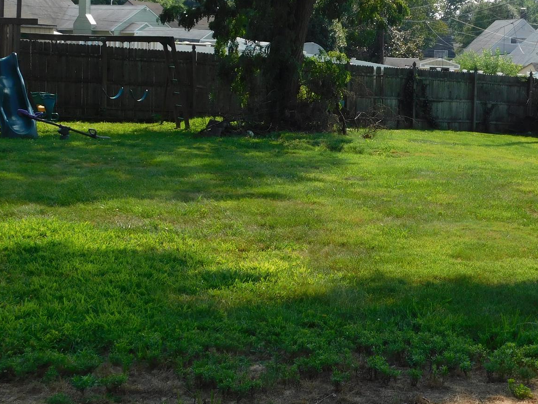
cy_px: 99
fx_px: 1103
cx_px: 360
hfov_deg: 27.2
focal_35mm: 71
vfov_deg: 20.5
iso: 125
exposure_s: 1/800
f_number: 3.6
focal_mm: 7.1
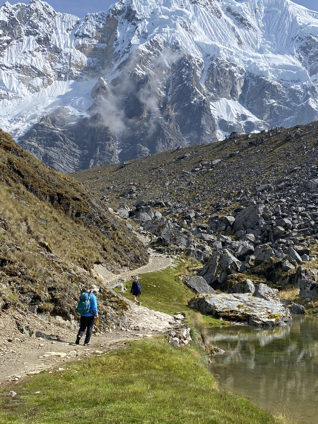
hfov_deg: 35.3
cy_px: 207
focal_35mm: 40
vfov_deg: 46.8
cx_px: 231
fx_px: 490
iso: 32
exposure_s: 1/2890
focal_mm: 4.25
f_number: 1.8
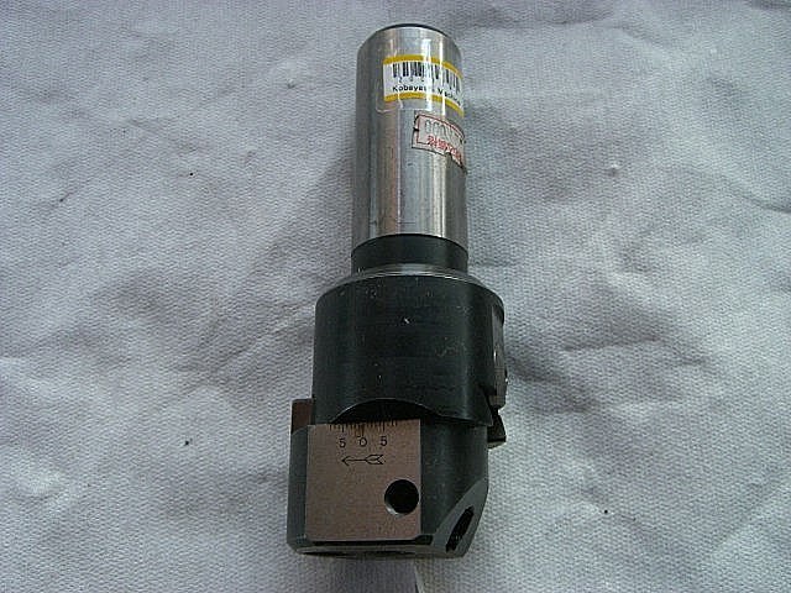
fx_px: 868
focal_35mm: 38
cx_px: 396
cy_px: 296
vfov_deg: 37.7
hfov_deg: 49.0
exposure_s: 1/60
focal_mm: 6.2
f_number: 2.7
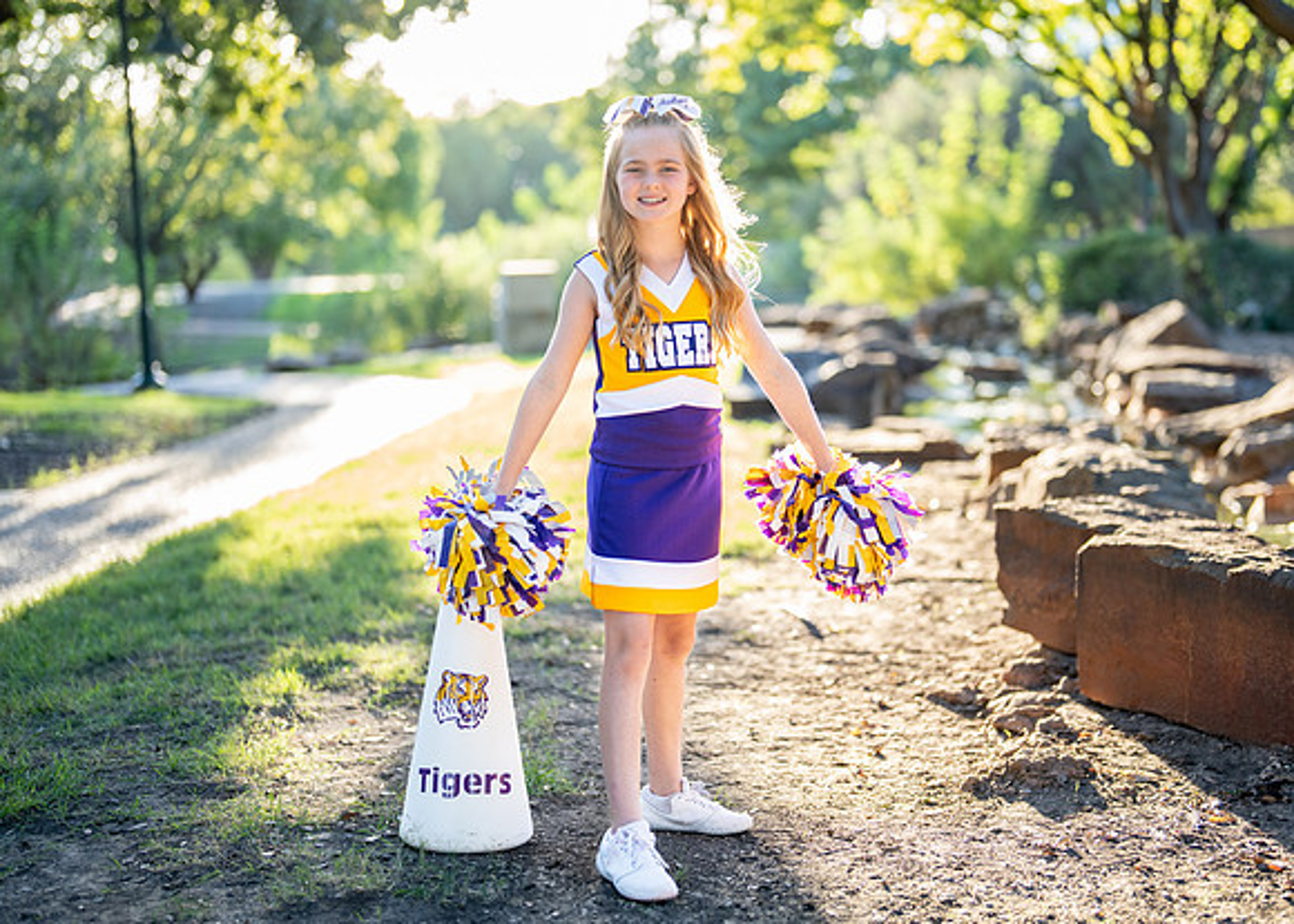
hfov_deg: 33.9
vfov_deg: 24.5
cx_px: 715
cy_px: 445
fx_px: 2123
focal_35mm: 58
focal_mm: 50
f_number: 1.2
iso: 250
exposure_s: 1/800
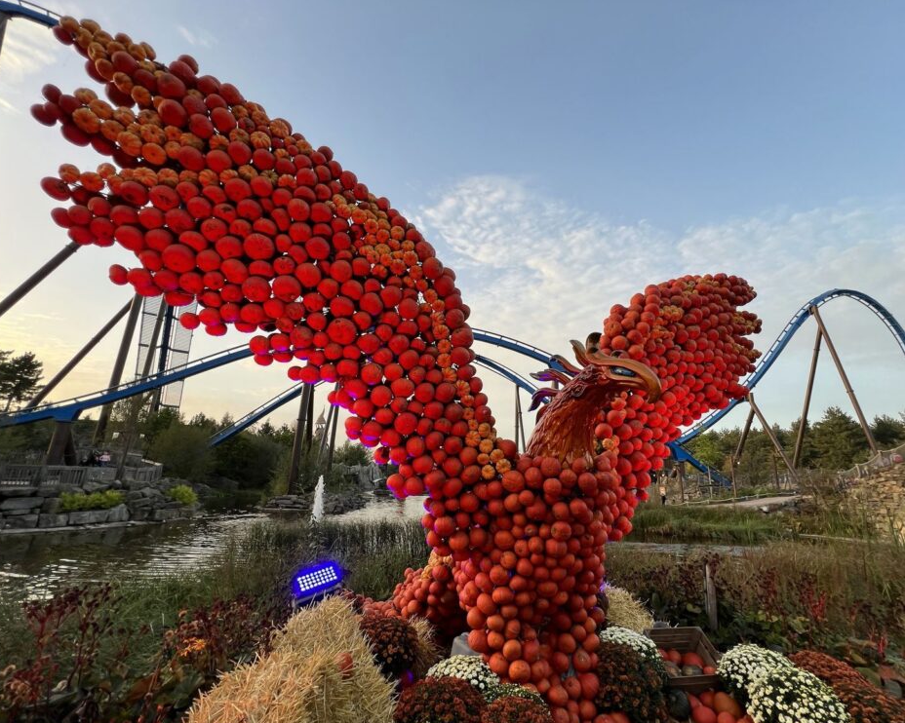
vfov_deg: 87.9
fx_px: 375
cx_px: 485
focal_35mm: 14
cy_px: 372
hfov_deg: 100.5
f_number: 1.8
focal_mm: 1.57
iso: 40
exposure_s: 1/229
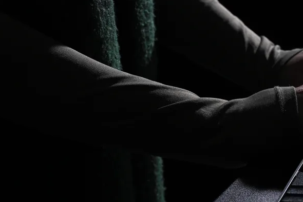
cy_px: 164
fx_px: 1735
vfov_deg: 6.7
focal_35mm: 206
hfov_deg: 10.0
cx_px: 184
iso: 100
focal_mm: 76
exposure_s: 1/1250
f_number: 7.1
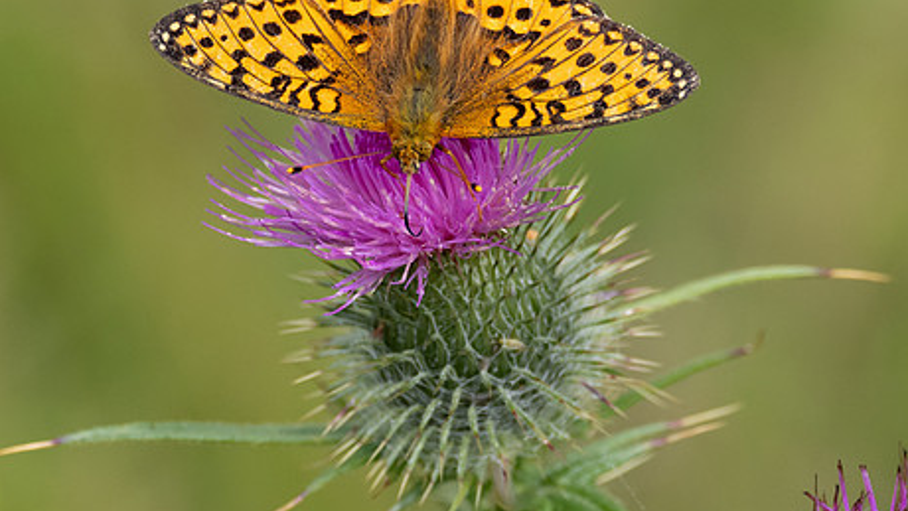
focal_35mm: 1383
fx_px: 33306
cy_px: 73
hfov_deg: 1.6
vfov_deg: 0.9
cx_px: 414
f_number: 5.6
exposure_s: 1/1250
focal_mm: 420
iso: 640
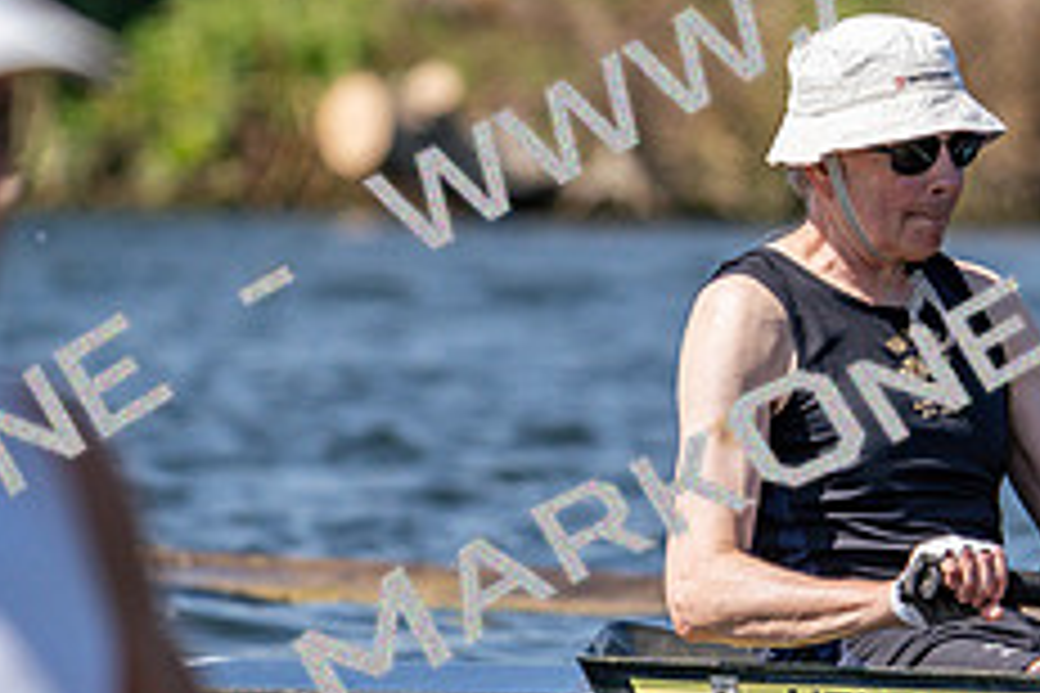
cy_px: 263
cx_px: 923
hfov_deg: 2.5
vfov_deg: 1.6
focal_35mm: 841
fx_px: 24294
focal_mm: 335
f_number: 6.3
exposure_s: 1/2000
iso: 250
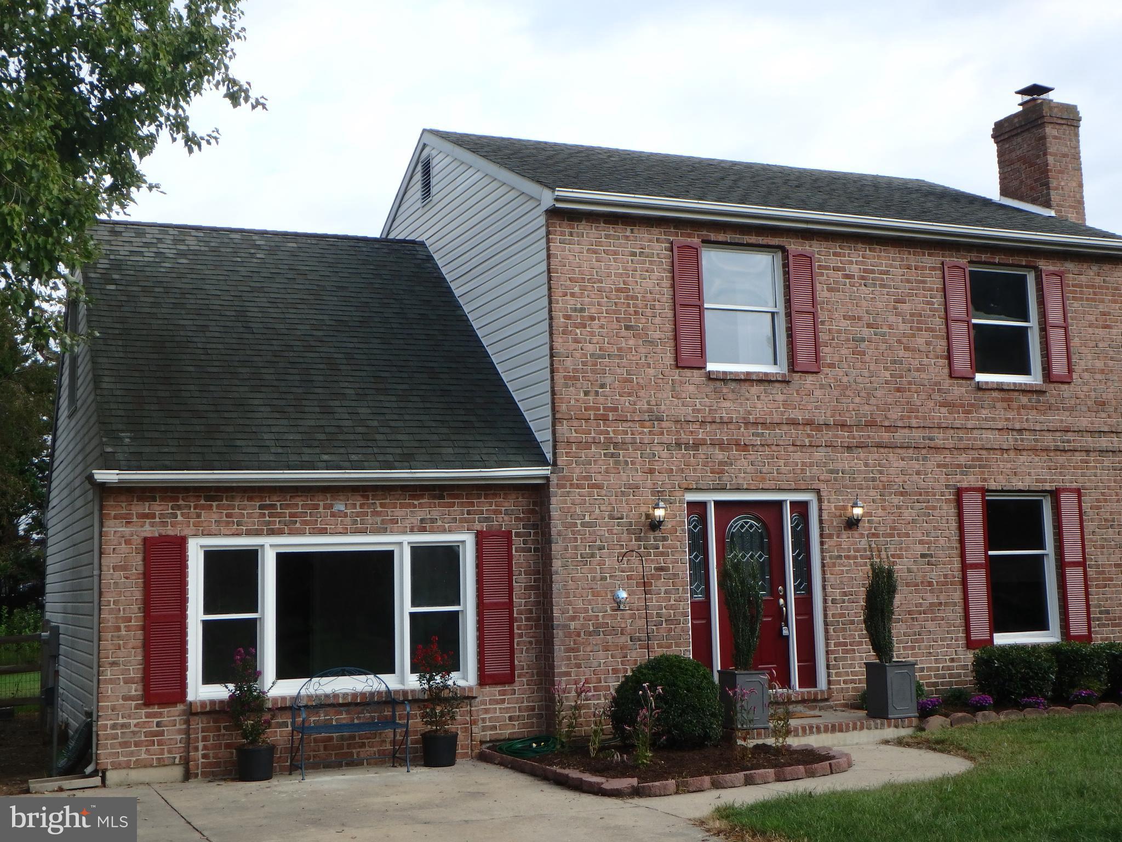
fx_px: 1361
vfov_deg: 34.3
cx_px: 561
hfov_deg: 44.8
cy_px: 421
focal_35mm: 42
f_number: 5.2
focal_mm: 7.5
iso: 125
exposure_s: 1/200
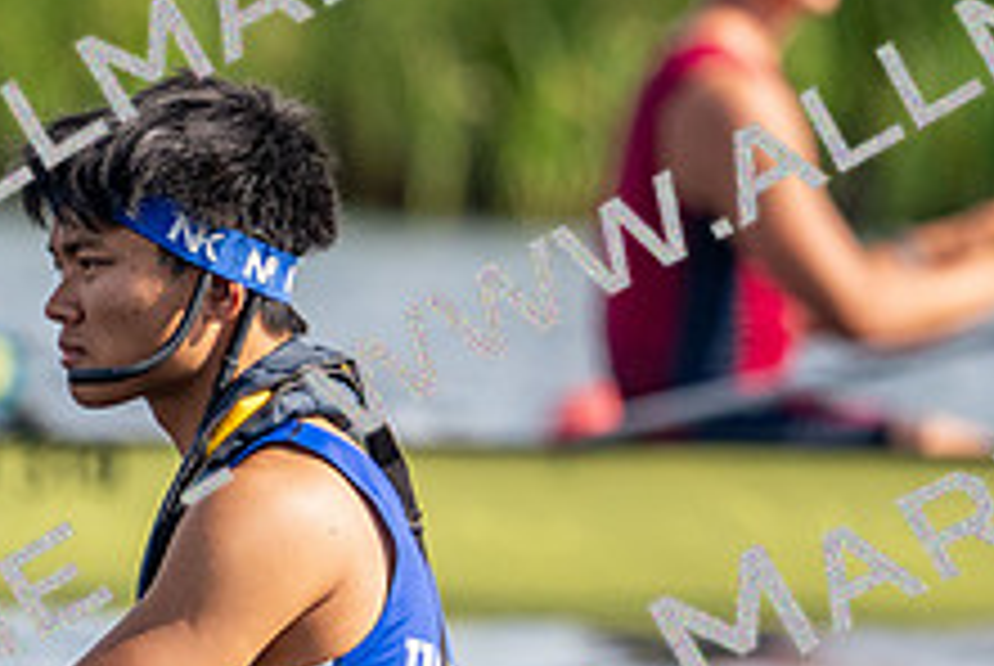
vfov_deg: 0.9
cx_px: -22
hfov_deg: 1.3
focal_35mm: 1573
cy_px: 511
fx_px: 43489
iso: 500
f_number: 4.5
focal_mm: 400
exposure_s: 1/3200
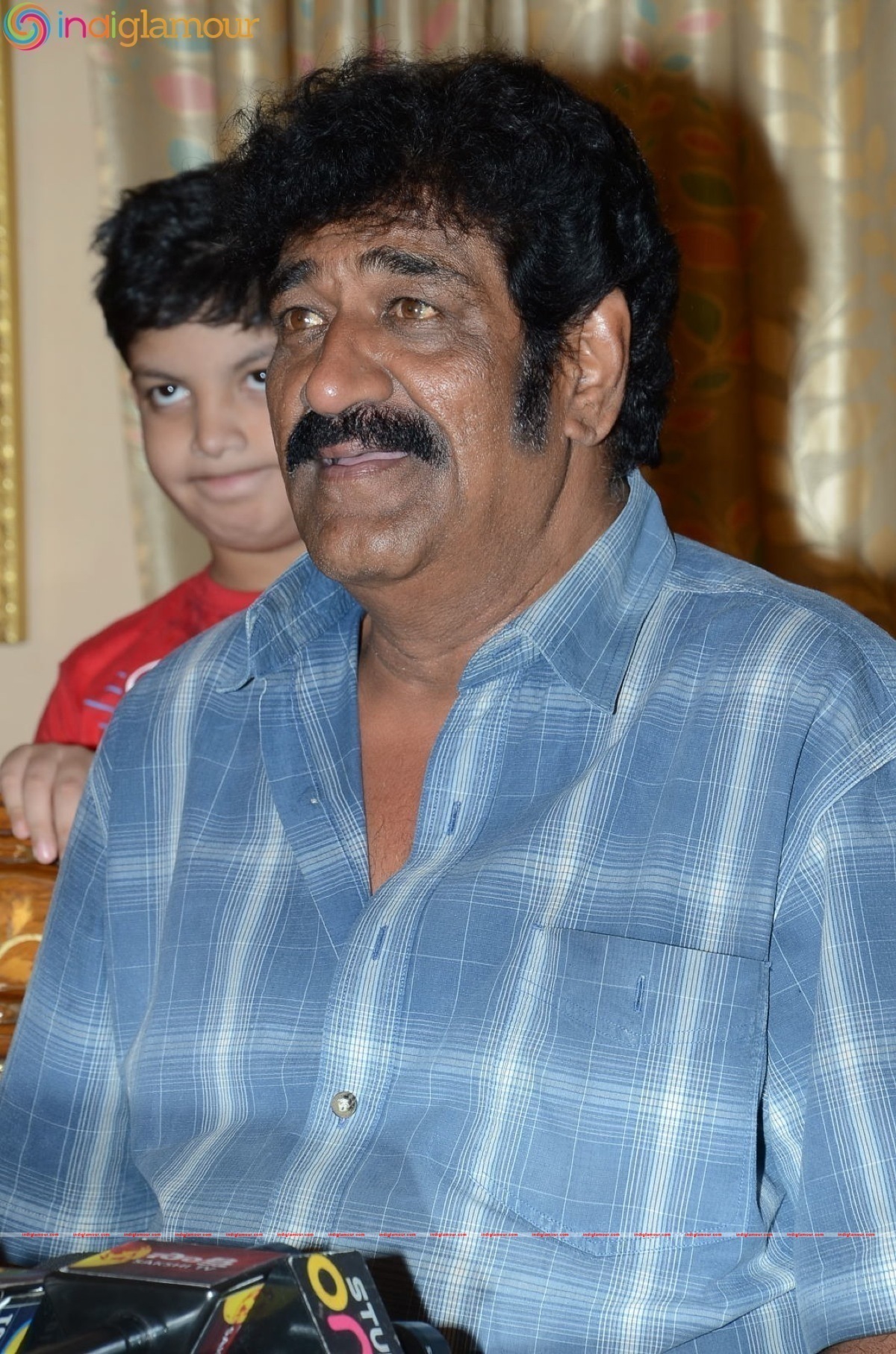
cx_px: 448
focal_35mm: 158
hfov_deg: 8.7
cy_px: 677
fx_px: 5909
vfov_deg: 13.1
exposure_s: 1/125
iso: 250
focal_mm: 105
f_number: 7.1
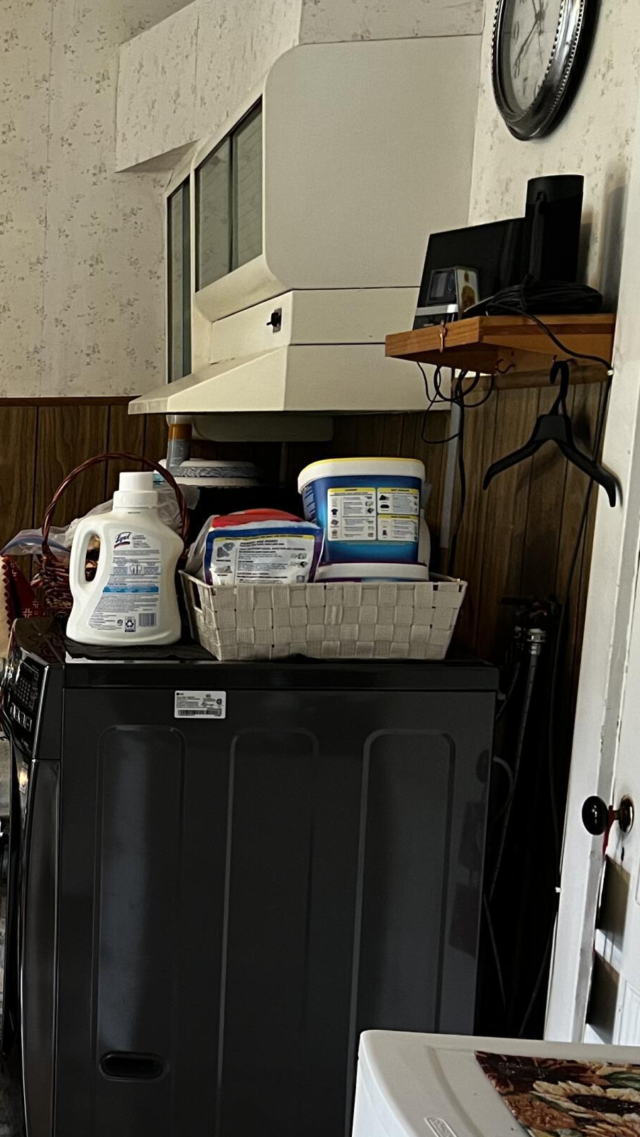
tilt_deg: -9.6
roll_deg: +0.2
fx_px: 1599
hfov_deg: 19.0
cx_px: -397
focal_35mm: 53
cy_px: 681
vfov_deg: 39.0
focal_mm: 5.7
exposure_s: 1/60
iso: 250
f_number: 1.5
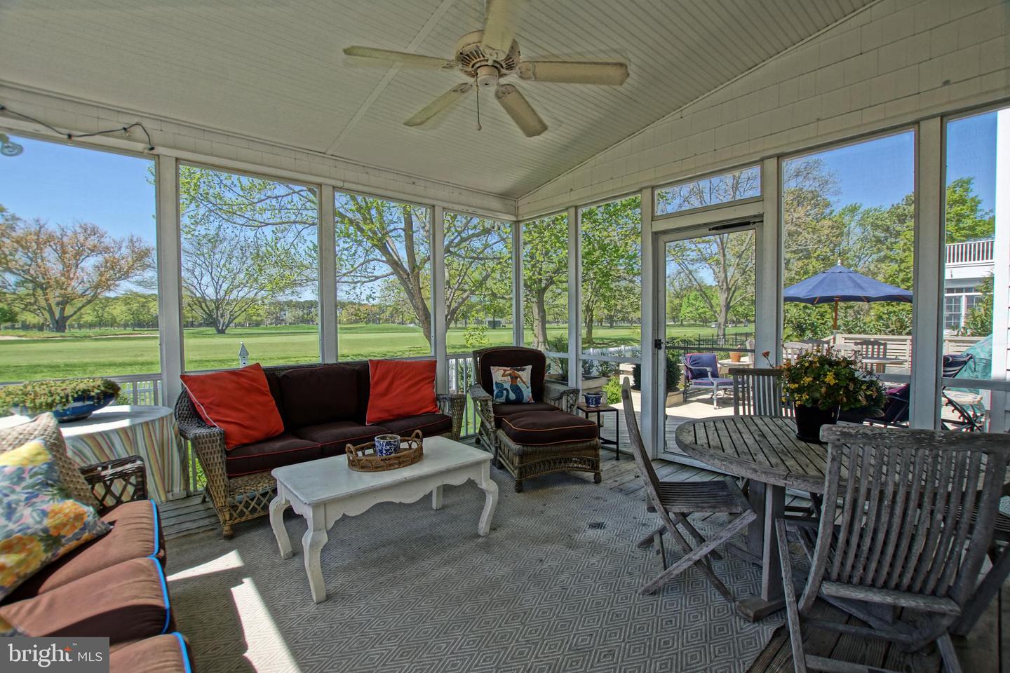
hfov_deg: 100.4
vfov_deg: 77.3
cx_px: 505
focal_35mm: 15
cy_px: 336
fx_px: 421
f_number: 5.6
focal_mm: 10
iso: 100
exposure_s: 1/125
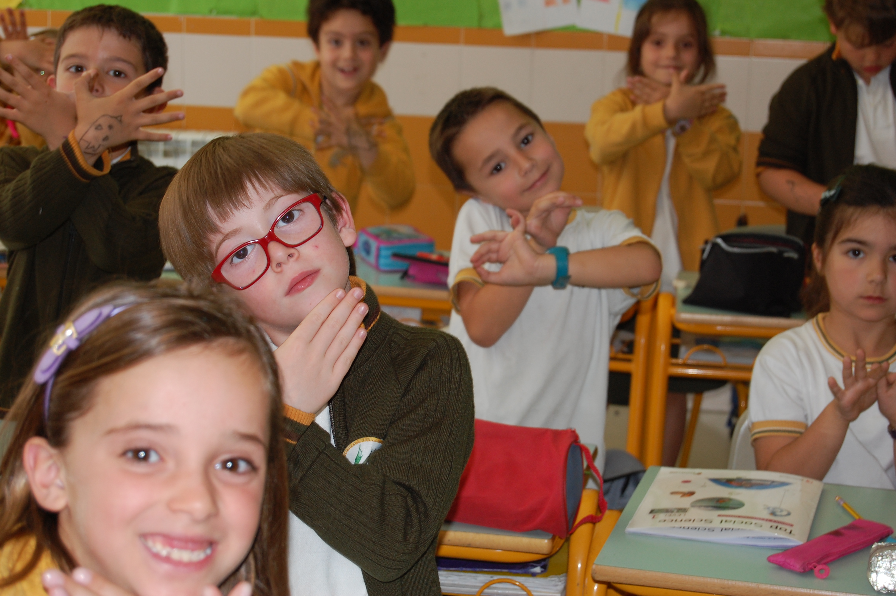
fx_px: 2051
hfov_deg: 24.6
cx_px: 448
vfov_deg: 16.5
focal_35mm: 82
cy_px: 298
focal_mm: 55
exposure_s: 1/60
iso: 400
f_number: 5.6
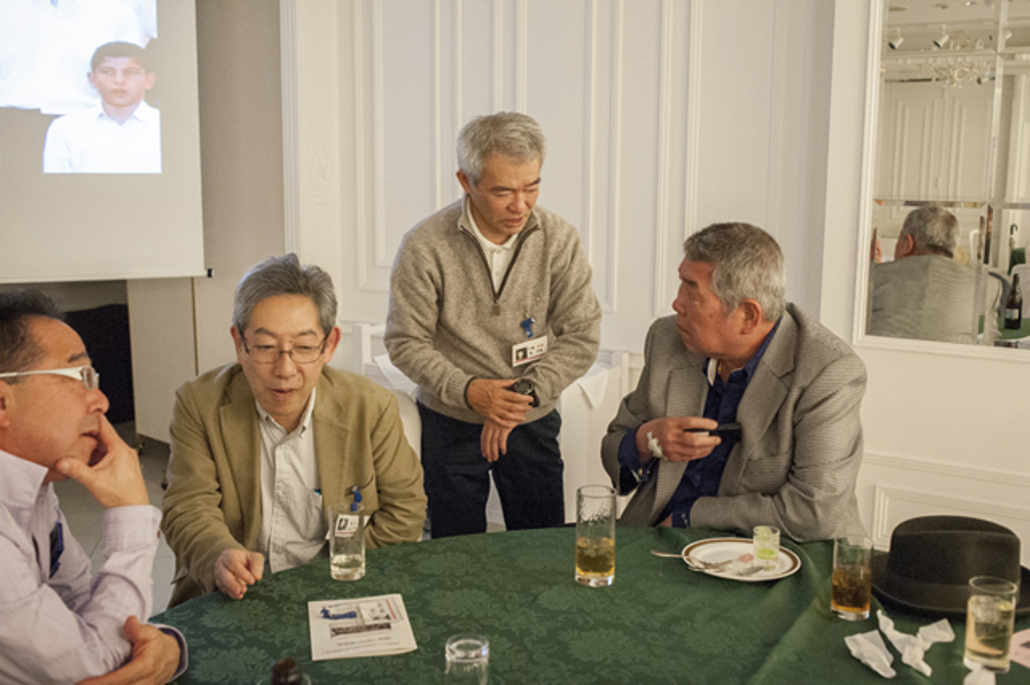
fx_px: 1001
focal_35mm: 35
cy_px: 342
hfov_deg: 54.5
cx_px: 515
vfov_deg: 37.8
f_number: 5.6
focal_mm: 35
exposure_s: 1/100
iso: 6400
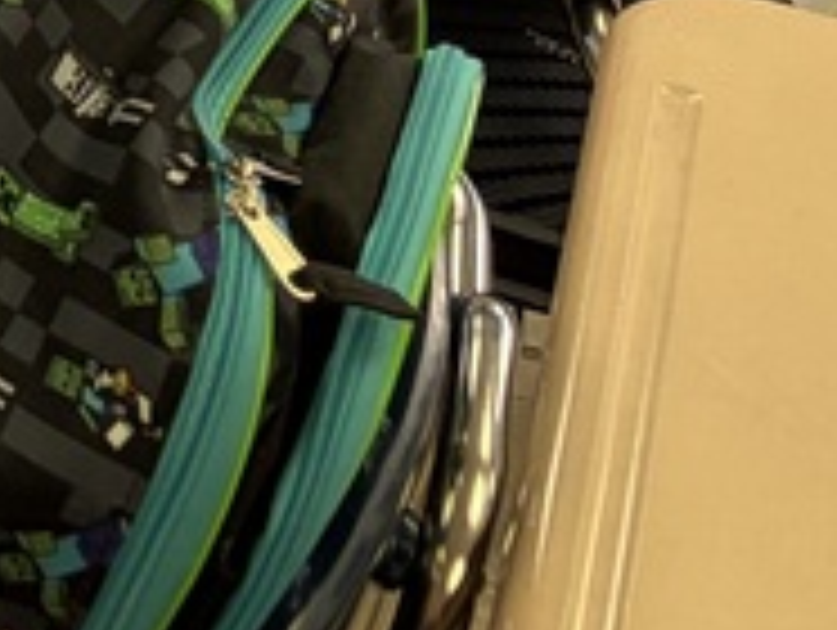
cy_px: -981
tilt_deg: -12.4
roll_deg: +2.2
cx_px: -1174
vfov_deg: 9.1
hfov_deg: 11.4
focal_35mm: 143
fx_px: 3462
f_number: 1.6
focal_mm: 5.96
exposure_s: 1/60
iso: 100
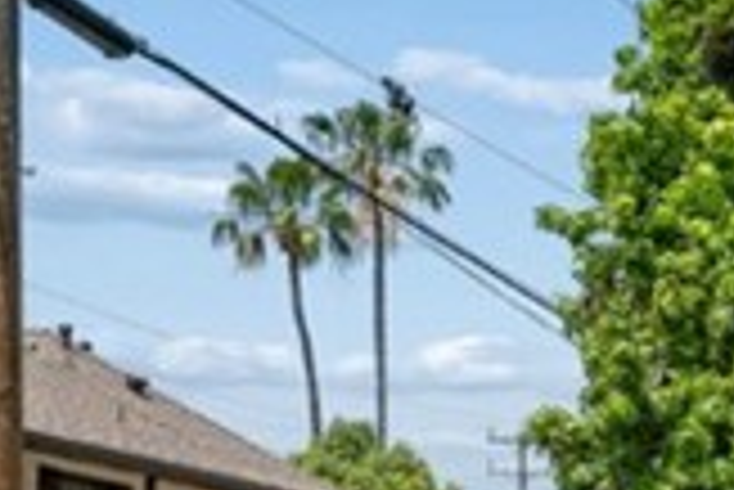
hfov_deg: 13.7
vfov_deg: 10.9
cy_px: 843
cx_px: 1617
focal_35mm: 119
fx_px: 2428
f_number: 9
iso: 64
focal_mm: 19
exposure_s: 1/80
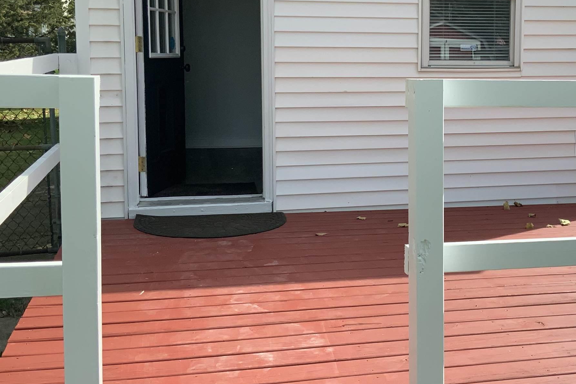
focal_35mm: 52
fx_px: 832
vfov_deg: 25.9
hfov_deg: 37.5
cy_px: 140
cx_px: 413
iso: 16
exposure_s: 1/1055
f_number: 1.8
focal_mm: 3
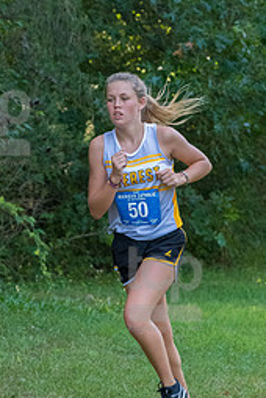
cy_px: 289
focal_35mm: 238
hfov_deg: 5.8
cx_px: 165
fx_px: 2638
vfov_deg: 8.6
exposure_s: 1/1600
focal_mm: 90
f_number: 5
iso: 3200
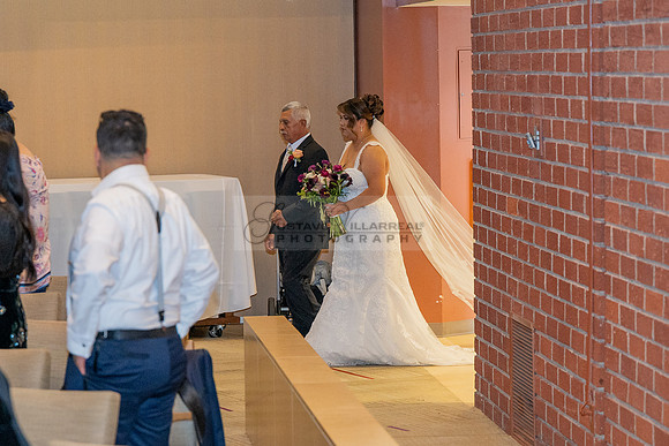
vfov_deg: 10.0
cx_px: 321
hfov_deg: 15.0
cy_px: 312
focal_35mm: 137
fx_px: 2548
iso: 1250
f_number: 3.2
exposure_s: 1/160
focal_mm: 86
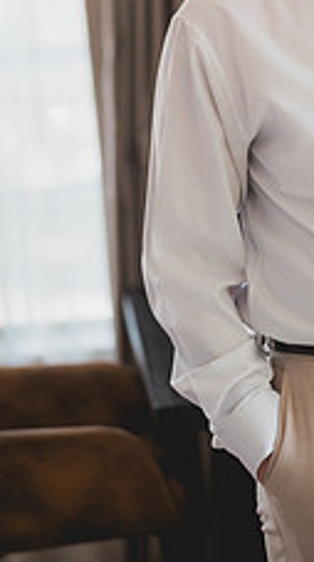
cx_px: 321
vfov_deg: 20.1
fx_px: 1546
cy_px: 25
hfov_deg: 11.5
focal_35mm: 104
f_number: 1.4
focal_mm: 50
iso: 800
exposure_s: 1/800
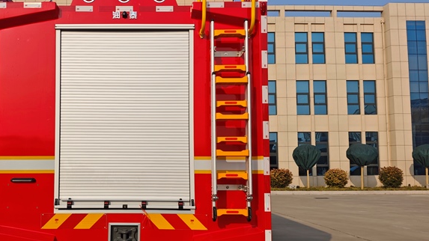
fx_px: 398
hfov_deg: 55.4
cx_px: 141
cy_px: 144
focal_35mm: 35
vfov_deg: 33.6
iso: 50
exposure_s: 1/3157
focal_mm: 6.55
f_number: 1.6
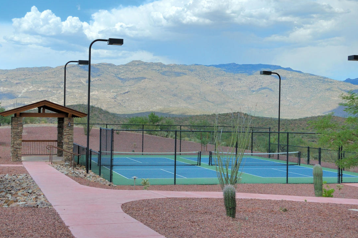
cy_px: 122
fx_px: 507
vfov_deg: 26.4
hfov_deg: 38.9
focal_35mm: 51
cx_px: 181
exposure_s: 1/200
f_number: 9
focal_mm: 32
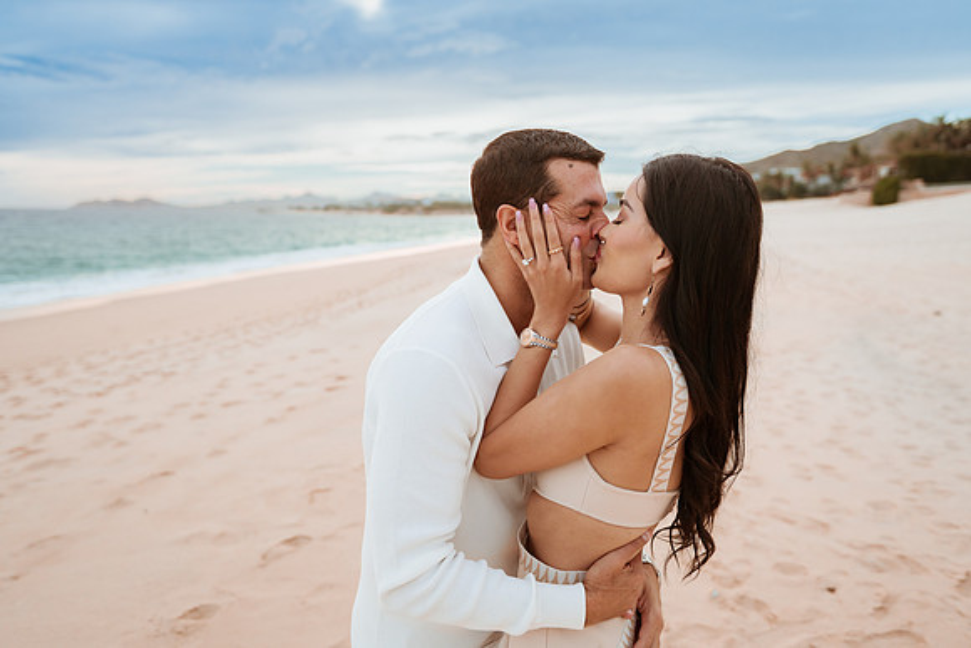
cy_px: 324
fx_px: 786
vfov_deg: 44.8
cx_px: 497
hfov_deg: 63.4
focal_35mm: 29
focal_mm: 28
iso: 250
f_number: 2.8
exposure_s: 1/4000
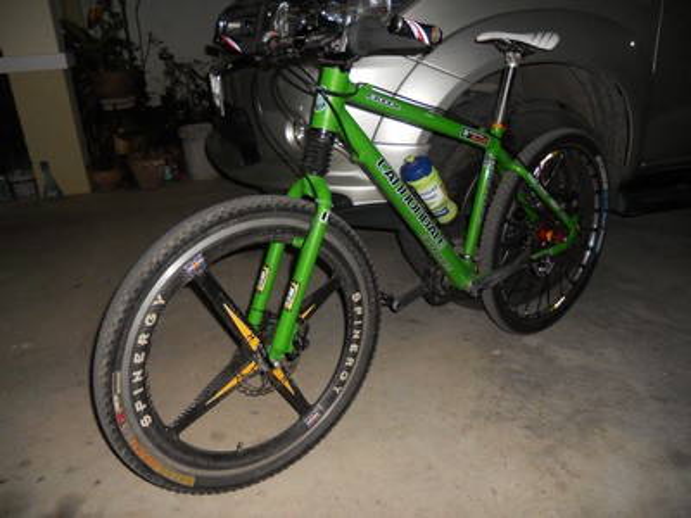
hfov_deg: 65.3
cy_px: 259
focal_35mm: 27
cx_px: 346
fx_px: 539
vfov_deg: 51.4
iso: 200
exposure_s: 1/25
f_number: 3.2
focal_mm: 4.9
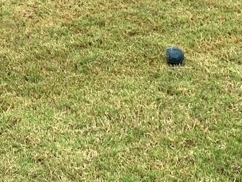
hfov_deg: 13.6
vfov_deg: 9.9
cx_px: -154
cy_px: -229
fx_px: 937
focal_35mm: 134
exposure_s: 1/333
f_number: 1.8
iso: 25
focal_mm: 4.25
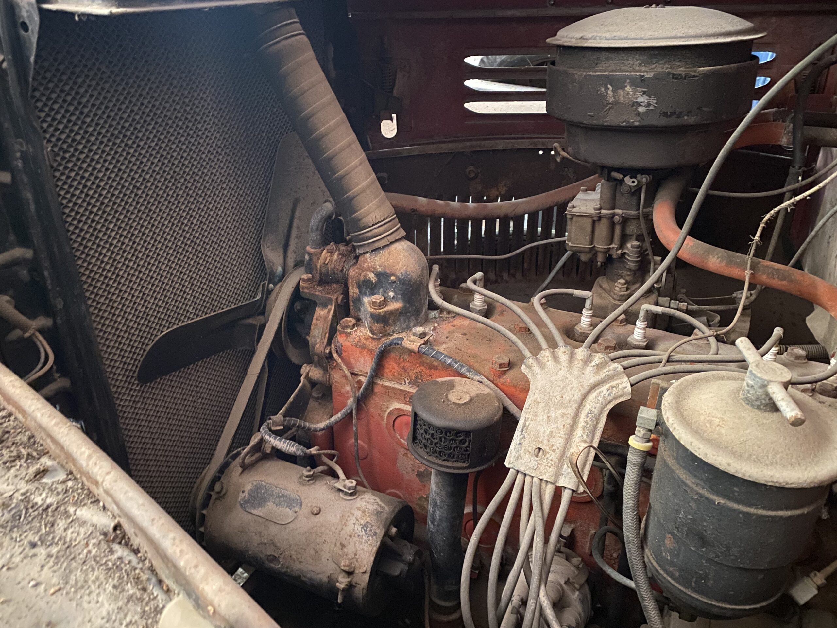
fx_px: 629
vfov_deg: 53.1
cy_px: 314
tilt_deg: -25.9
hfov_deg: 67.3
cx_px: 418
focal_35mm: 26
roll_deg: -1.9
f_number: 1.8
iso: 640
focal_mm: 4.25
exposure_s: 1/8
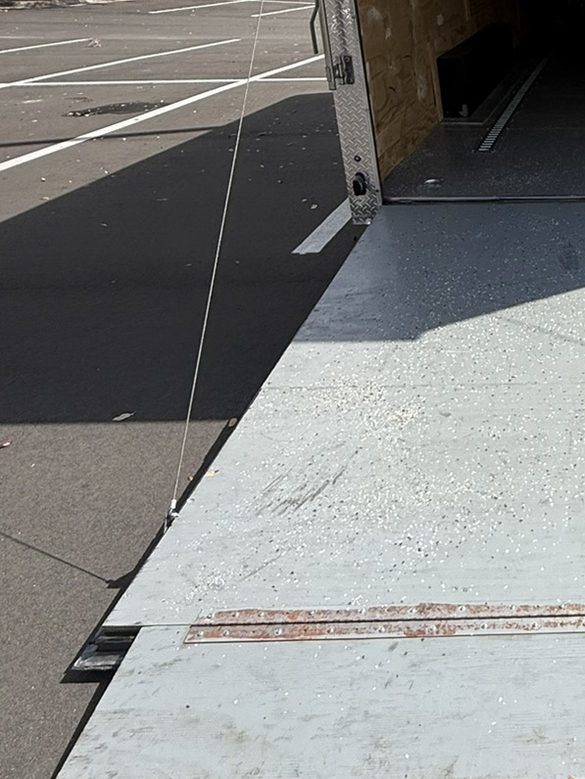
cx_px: 658
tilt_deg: -15.8
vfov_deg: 50.2
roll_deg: +0.3
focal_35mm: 36
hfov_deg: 33.9
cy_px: 242
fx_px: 811
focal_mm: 2.22
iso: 50
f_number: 2.2
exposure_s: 1/1961
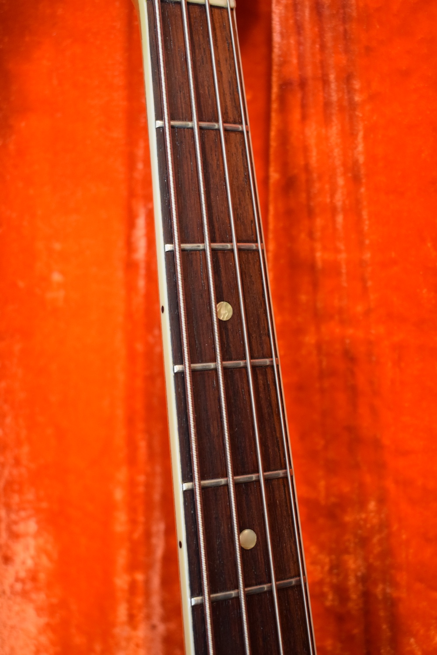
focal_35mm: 51
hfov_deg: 26.5
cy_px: 328
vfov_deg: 38.9
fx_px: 929
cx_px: 218
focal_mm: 34
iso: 2000
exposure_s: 1/60
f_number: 4.5
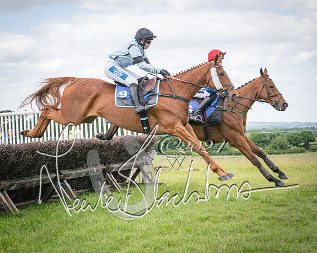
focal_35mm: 83
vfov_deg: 18.4
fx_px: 781
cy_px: 125
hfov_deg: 22.9
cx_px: 125
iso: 400
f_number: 4
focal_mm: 70
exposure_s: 1/1600
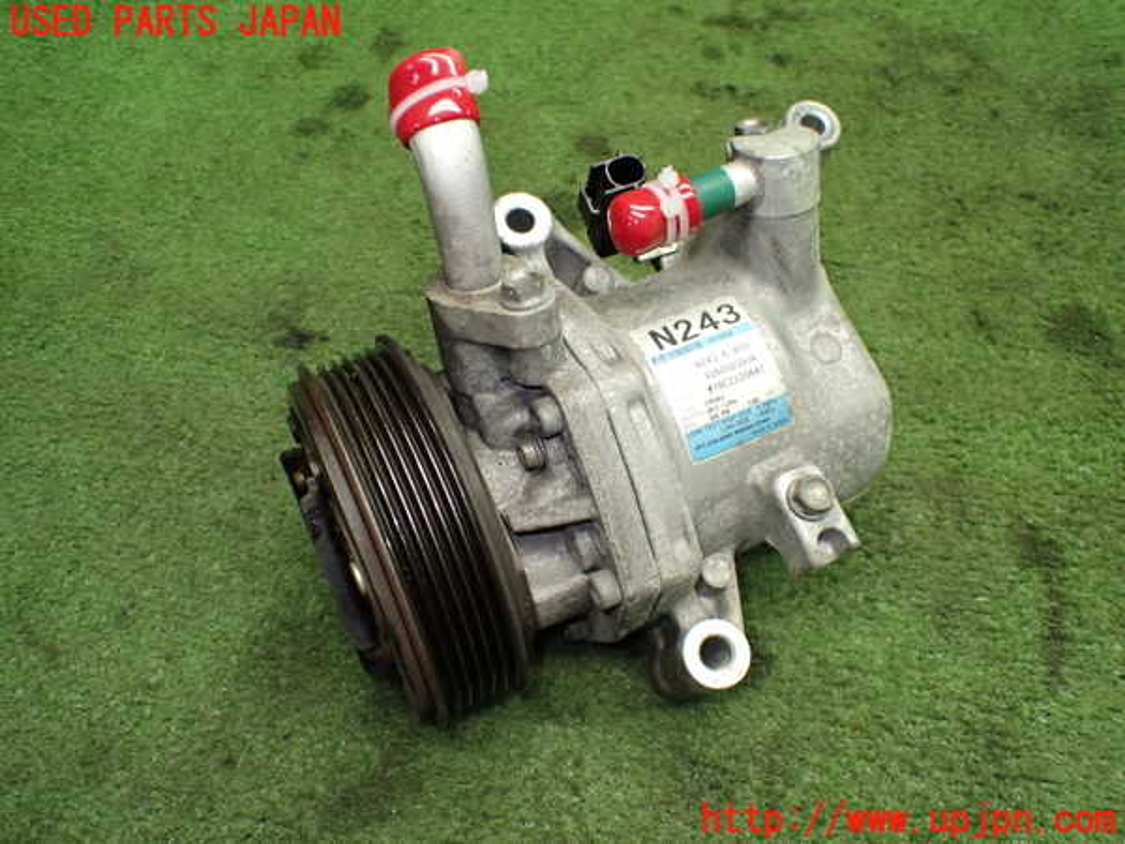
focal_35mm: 30
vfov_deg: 46.8
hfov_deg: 60.0
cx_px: 562
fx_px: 975
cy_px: 422
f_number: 2.3
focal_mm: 5.4
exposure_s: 1/125
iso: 640
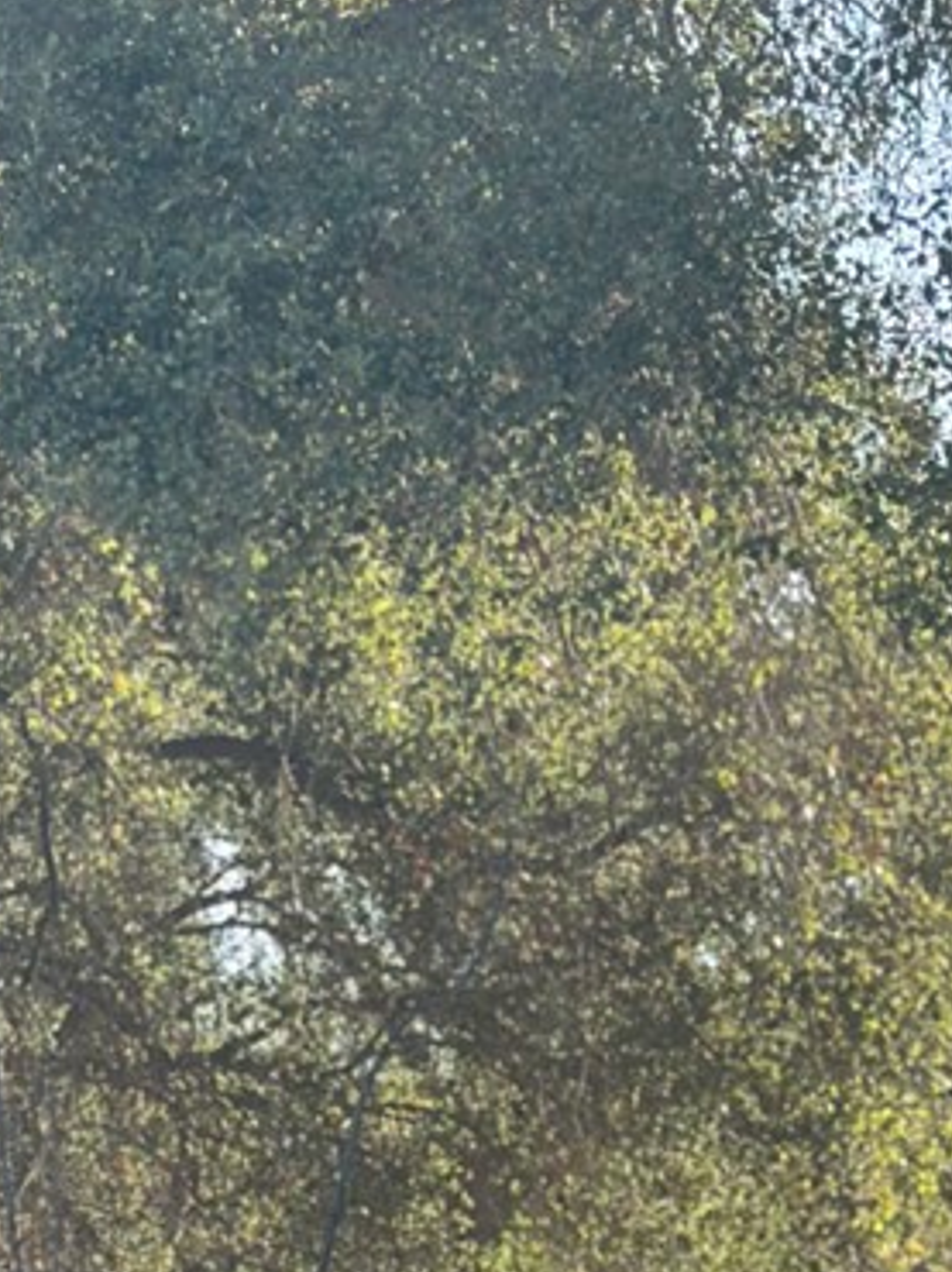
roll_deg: +0.8
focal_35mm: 133
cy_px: 1351
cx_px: -217
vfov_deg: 14.5
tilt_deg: +1.9
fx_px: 4883
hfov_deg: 10.9
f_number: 1.78
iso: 80
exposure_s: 1/779
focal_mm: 6.86
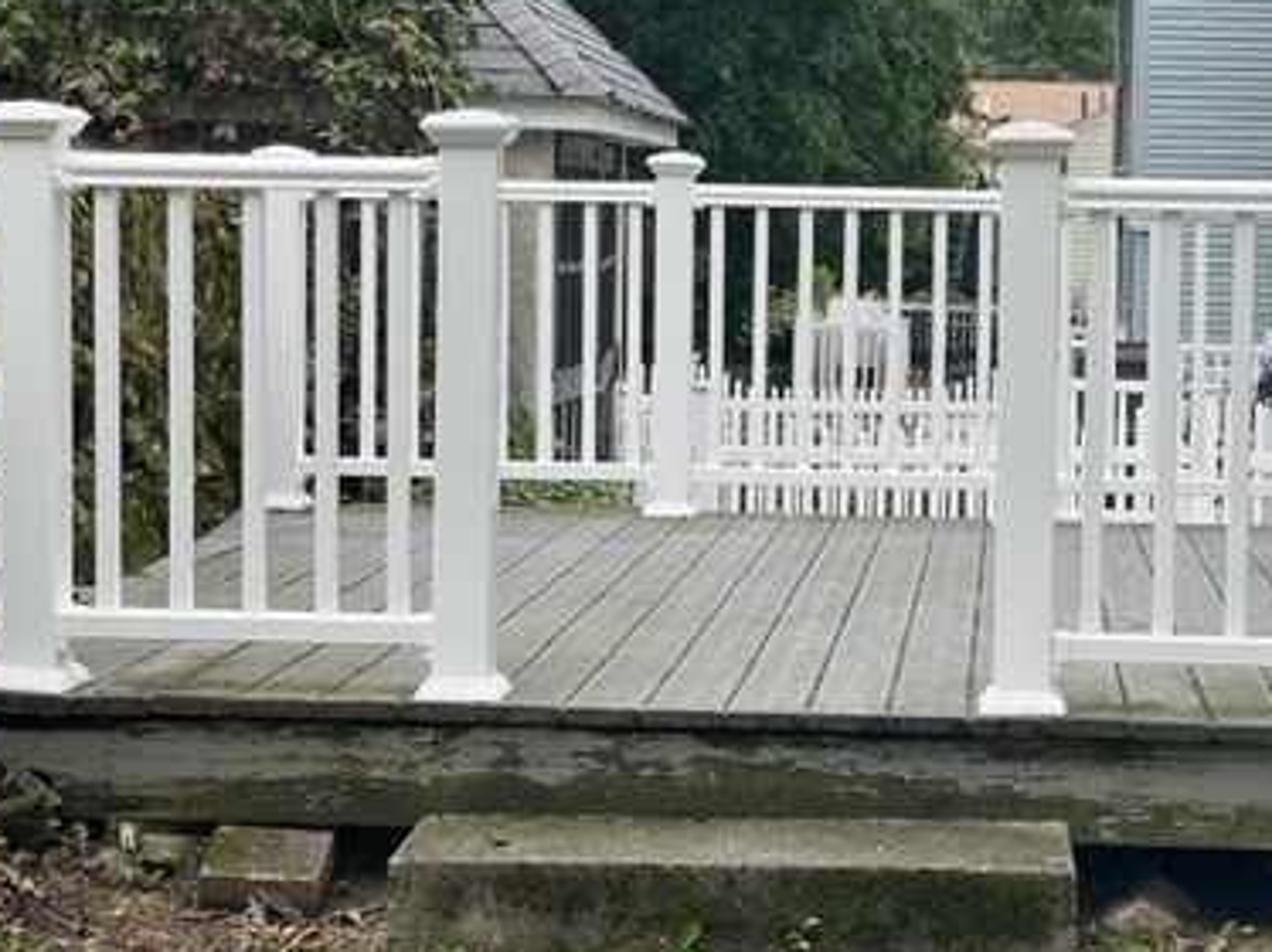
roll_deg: -1.4
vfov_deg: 16.5
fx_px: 3268
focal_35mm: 89
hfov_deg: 21.9
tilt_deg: -3.1
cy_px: 337
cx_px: 877
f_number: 2
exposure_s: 1/170
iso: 25
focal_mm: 6
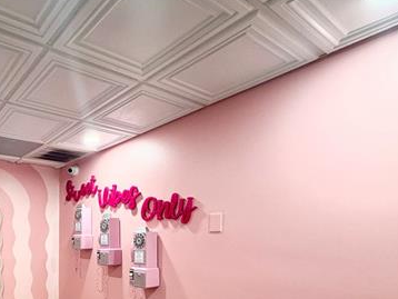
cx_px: 59
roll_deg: +0.0
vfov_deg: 49.9
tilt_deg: -4.2
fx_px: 288
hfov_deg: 61.3
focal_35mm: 25
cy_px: 259
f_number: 2.2
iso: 160
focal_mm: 2.22
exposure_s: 1/60
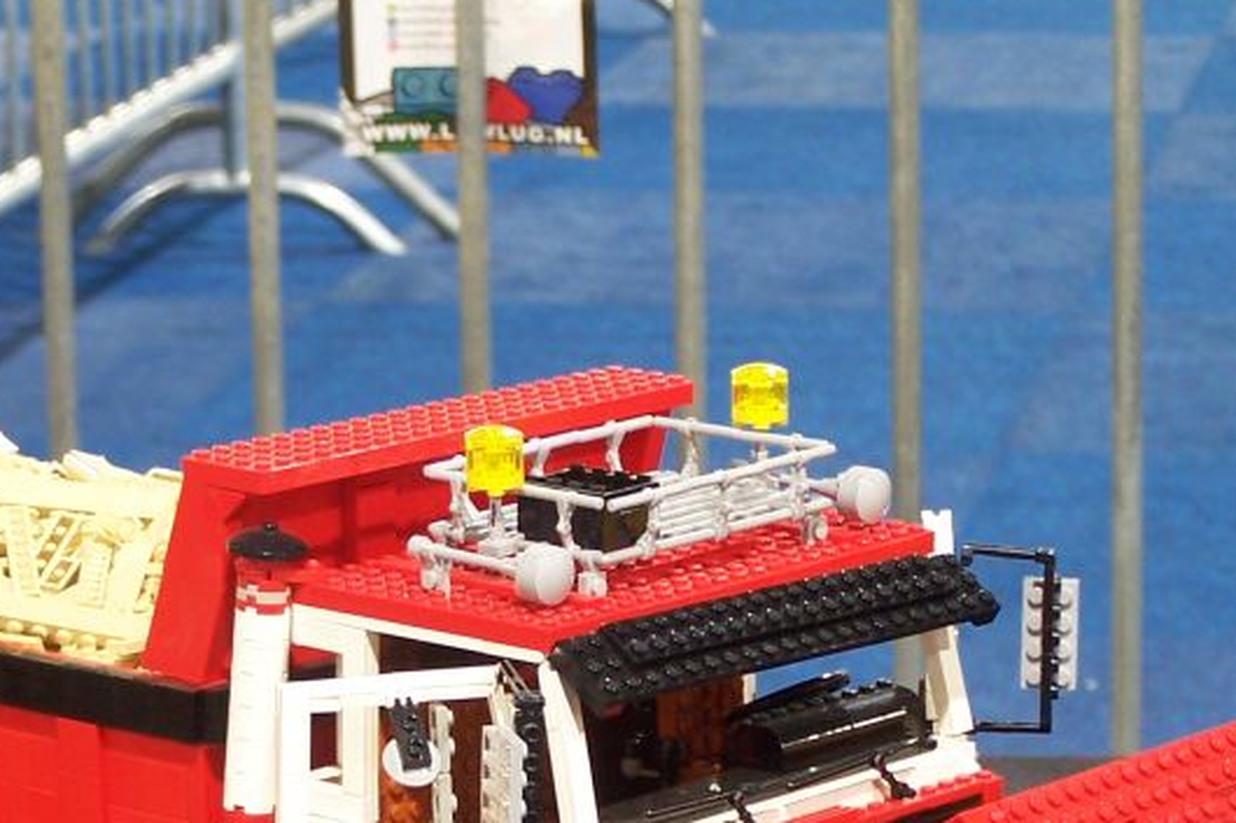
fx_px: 6487
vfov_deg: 7.2
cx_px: 394
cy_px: 748
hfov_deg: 10.9
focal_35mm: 189
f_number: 3.2
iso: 80
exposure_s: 1/2
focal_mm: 15.6
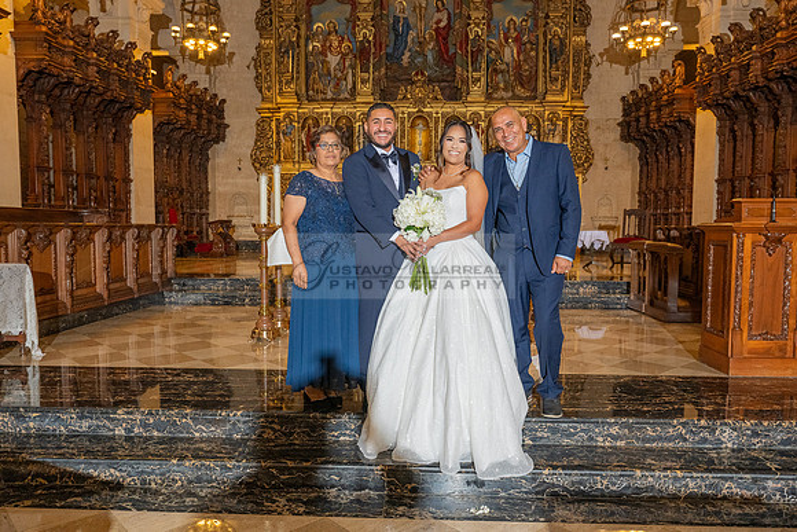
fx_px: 609
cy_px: 266
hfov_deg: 66.4
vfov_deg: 47.2
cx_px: 398
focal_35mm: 28
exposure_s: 1/200
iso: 2000
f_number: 6.3
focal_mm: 27.5
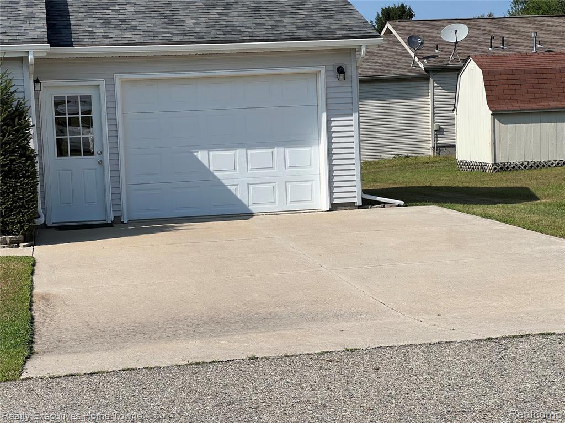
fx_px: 1257
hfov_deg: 25.3
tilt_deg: -6.3
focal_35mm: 77
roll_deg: +3.5
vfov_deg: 19.1
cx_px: 282
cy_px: 212
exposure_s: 1/1014
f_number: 2.8
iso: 32
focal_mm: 9
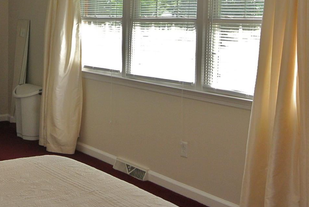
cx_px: 66
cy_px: 49
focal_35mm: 57
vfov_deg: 23.6
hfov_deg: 34.0
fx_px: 490
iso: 200
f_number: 4
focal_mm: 6.7
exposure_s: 1/60
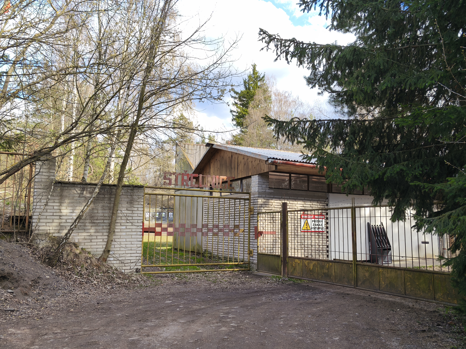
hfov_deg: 55.4
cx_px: 233
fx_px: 444
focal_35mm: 33
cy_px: 174
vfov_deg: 42.9
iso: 80
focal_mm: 5.35
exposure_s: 1/521
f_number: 1.7
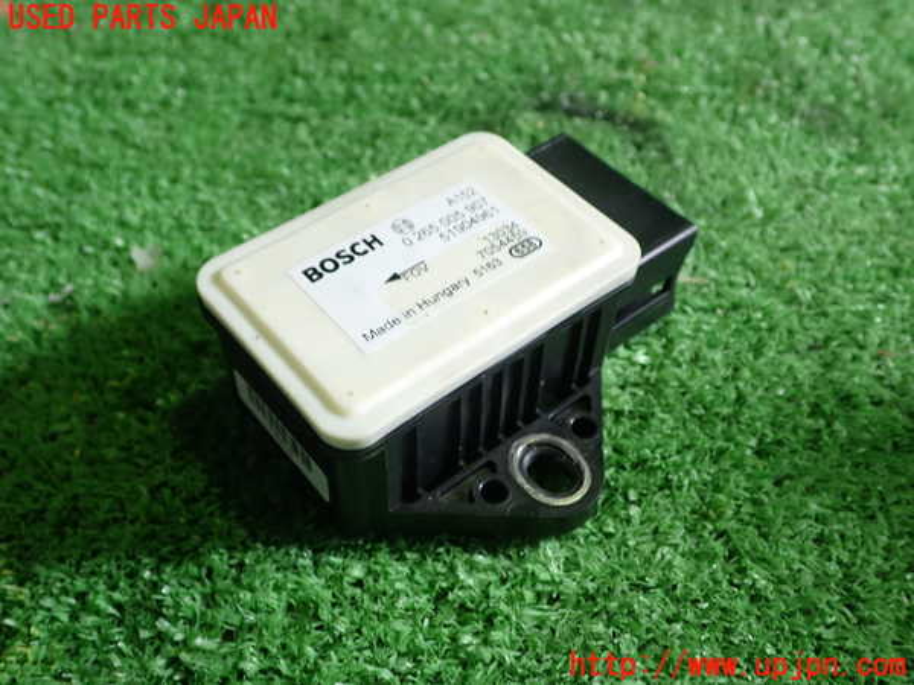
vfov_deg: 39.7
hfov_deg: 51.4
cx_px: 457
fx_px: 951
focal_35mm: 36
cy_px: 342
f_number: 2.5
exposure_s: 1/40
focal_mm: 6.37
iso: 200
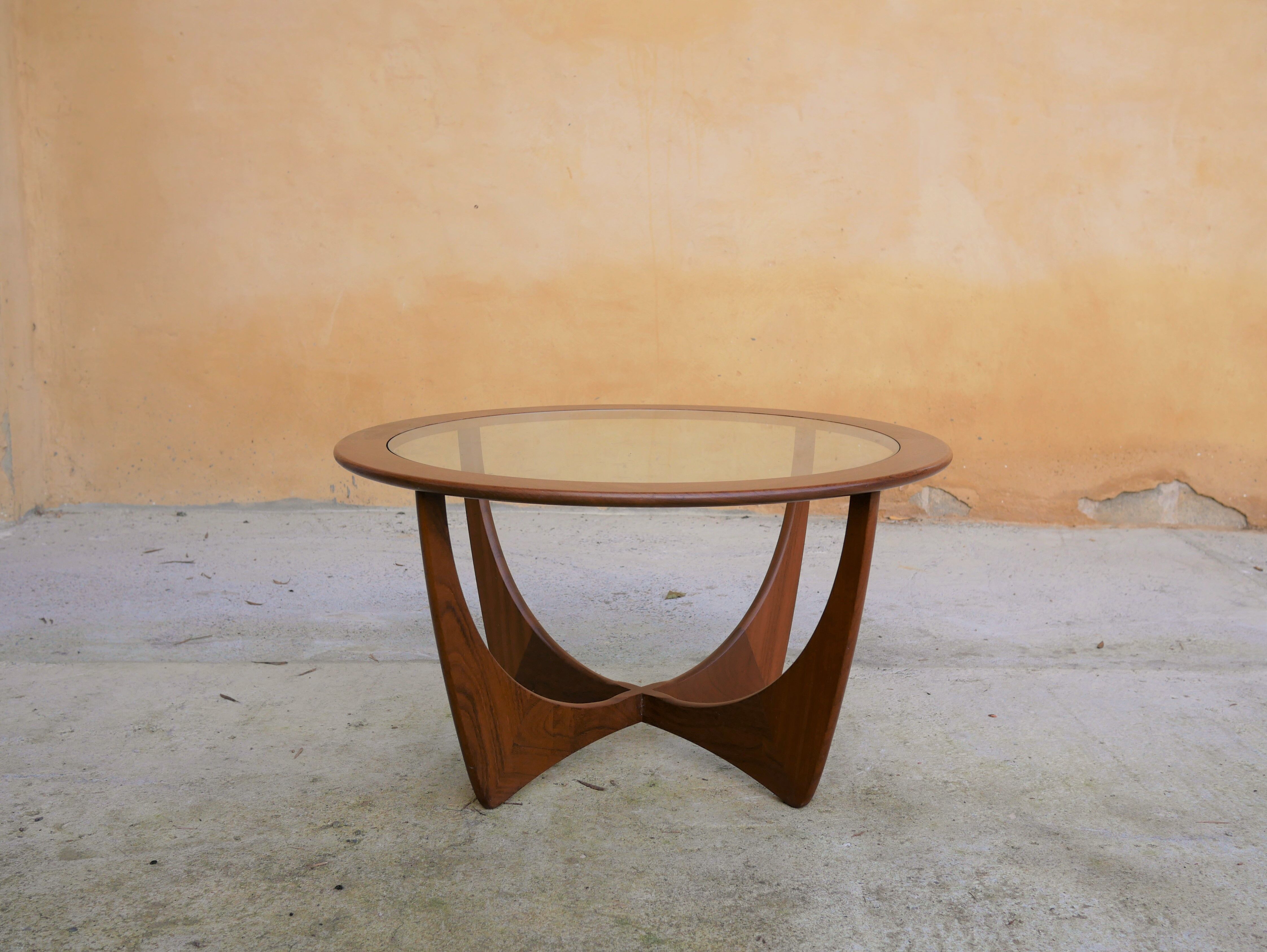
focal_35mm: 40
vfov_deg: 36.0
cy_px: 476
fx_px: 1465
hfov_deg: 46.8
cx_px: 634
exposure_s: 1/400
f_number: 3.5
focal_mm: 20
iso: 200
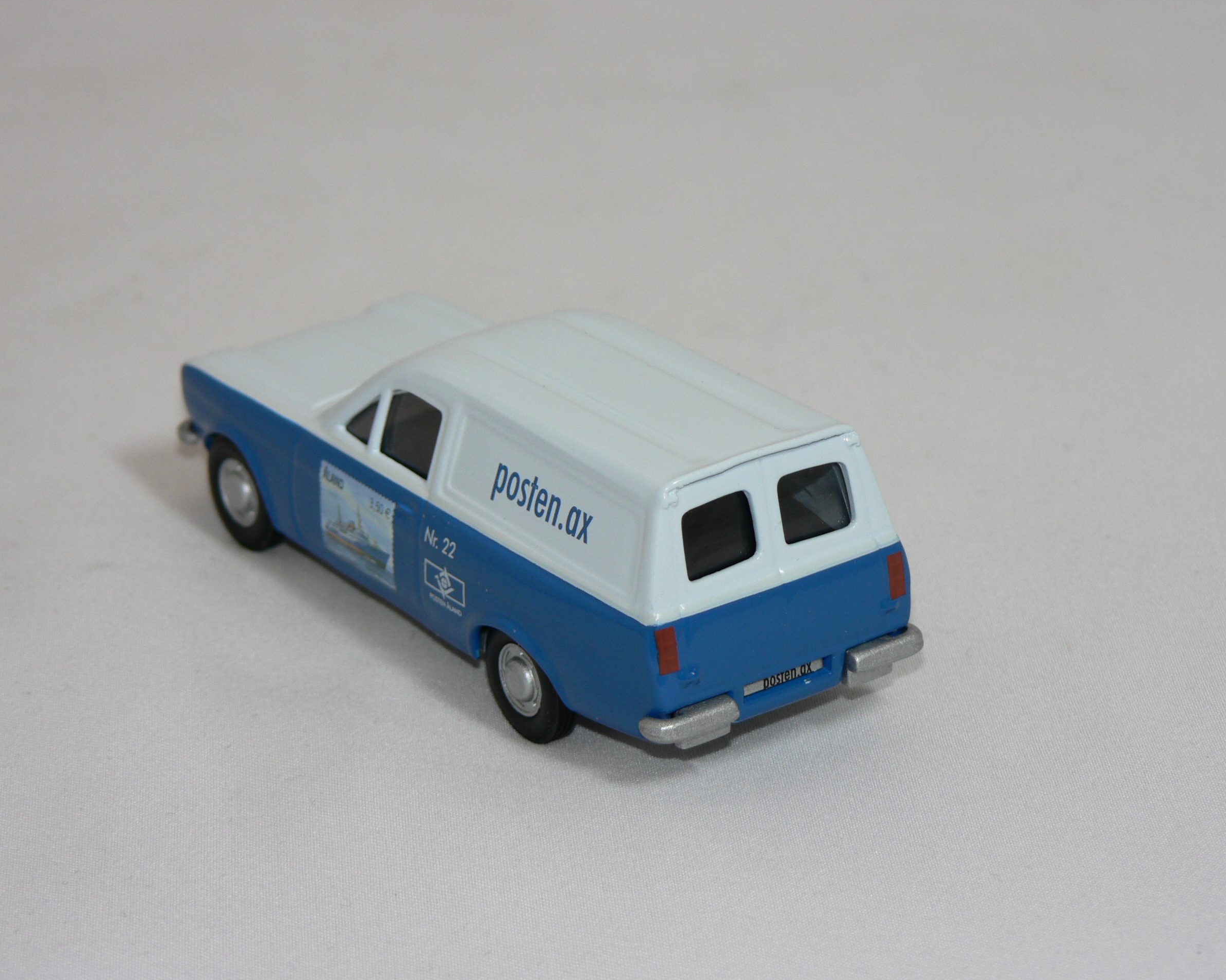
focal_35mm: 125
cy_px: 491
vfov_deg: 12.3
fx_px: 4535
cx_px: 610
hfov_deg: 15.4
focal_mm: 19.9
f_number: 3.2
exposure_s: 1/60
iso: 80
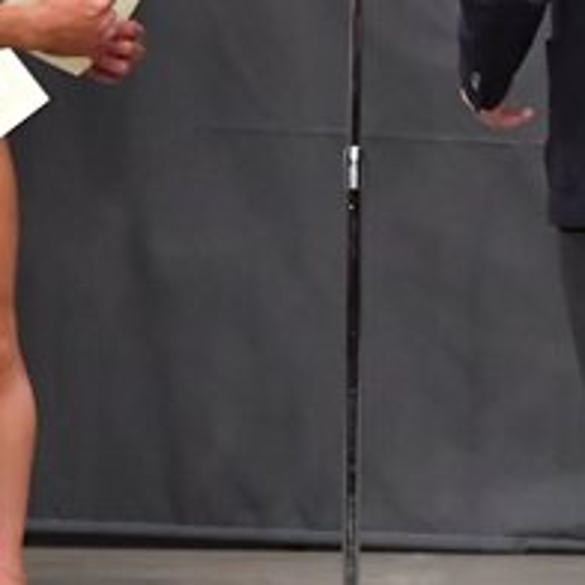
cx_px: 467
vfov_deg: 2.6
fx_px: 13001
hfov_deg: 2.6
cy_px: 98
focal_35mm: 680
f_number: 5.6
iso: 6400
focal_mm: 135
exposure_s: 1/400
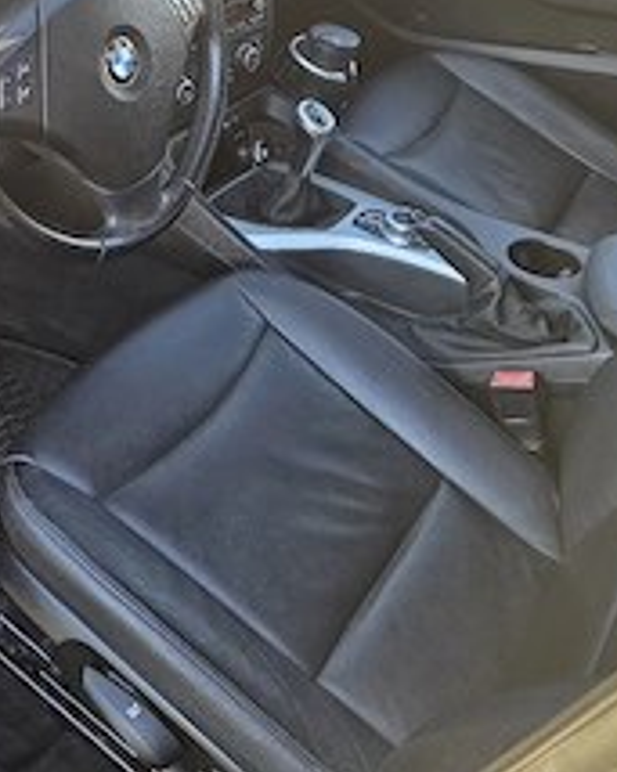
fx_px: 959
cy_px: 227
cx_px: 173
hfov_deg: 35.1
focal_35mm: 42
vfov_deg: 42.9
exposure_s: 1/192
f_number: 1.8
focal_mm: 5.4
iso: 125
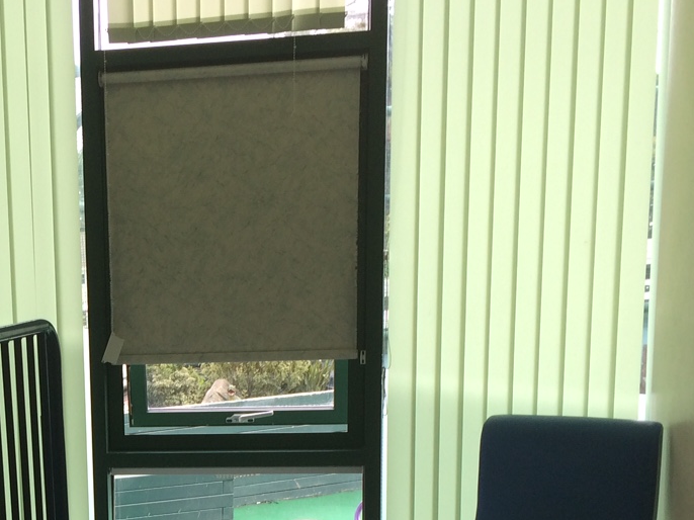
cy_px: 534
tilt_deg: -11.9
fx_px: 1383
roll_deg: +2.8
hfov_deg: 27.0
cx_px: 40
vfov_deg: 20.5
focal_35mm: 69
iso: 32
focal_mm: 4.15
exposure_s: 1/123
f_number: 2.2
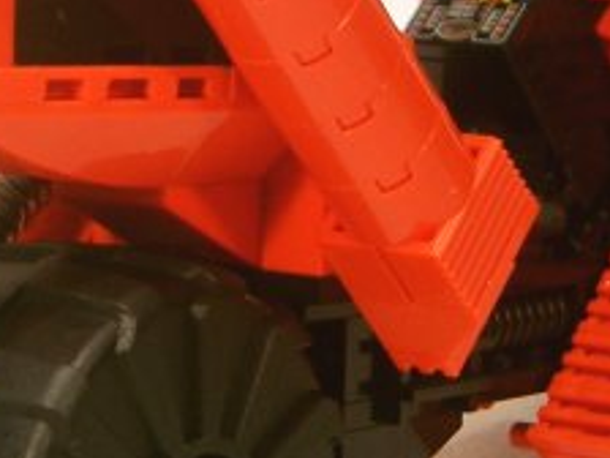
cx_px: 310
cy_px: 106
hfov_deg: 11.4
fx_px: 3049
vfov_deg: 8.6
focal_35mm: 173
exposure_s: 1/80
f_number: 3.3
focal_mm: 11.4
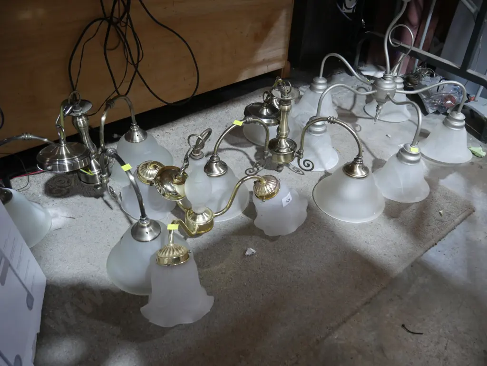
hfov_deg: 59.9
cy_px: 183
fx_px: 422
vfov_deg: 46.8
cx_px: 244
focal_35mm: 30
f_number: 3.6
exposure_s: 1/60
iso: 1000
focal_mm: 15
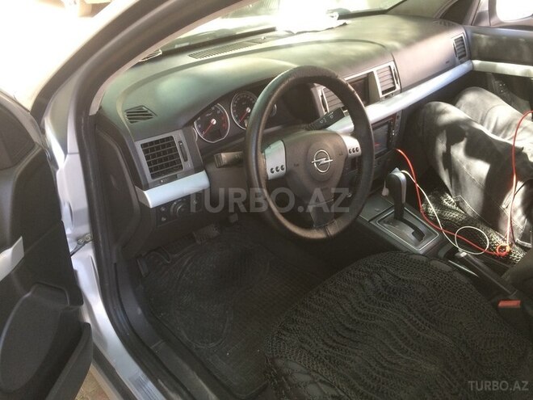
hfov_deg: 61.7
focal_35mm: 29
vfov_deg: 48.2
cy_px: 200
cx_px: 266
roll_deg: +0.1
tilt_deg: -32.7
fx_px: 447
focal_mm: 4.15
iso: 64
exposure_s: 1/33
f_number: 2.2
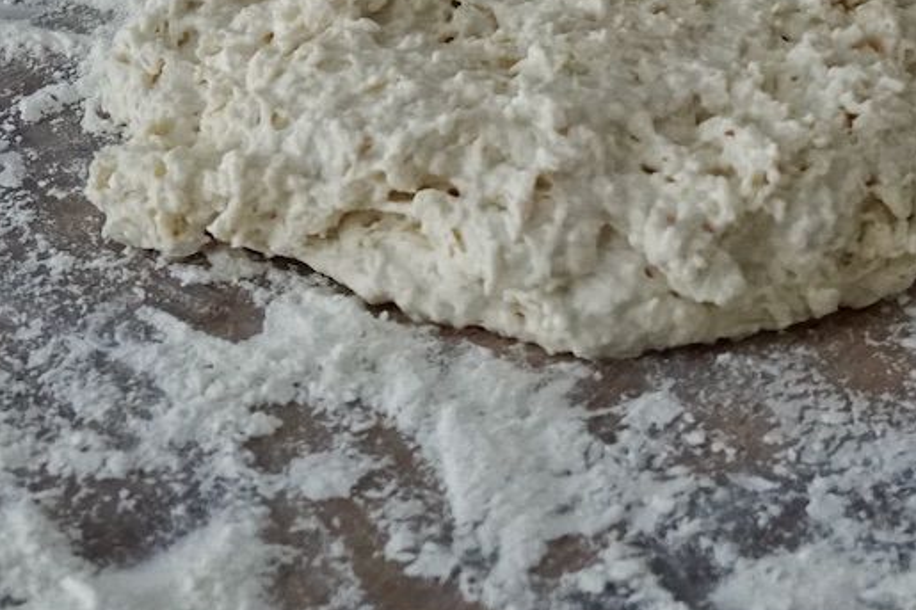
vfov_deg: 16.9
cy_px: -63
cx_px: 582
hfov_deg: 25.8
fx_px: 1990
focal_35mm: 78
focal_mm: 21
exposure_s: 1/160
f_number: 4
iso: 2000
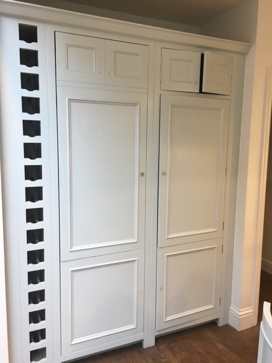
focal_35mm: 29
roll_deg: -1.1
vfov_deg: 61.7
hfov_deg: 48.2
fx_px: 304
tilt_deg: -7.1
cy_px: 182
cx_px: 136
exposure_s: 1/33
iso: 64
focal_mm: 4.15
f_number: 2.2
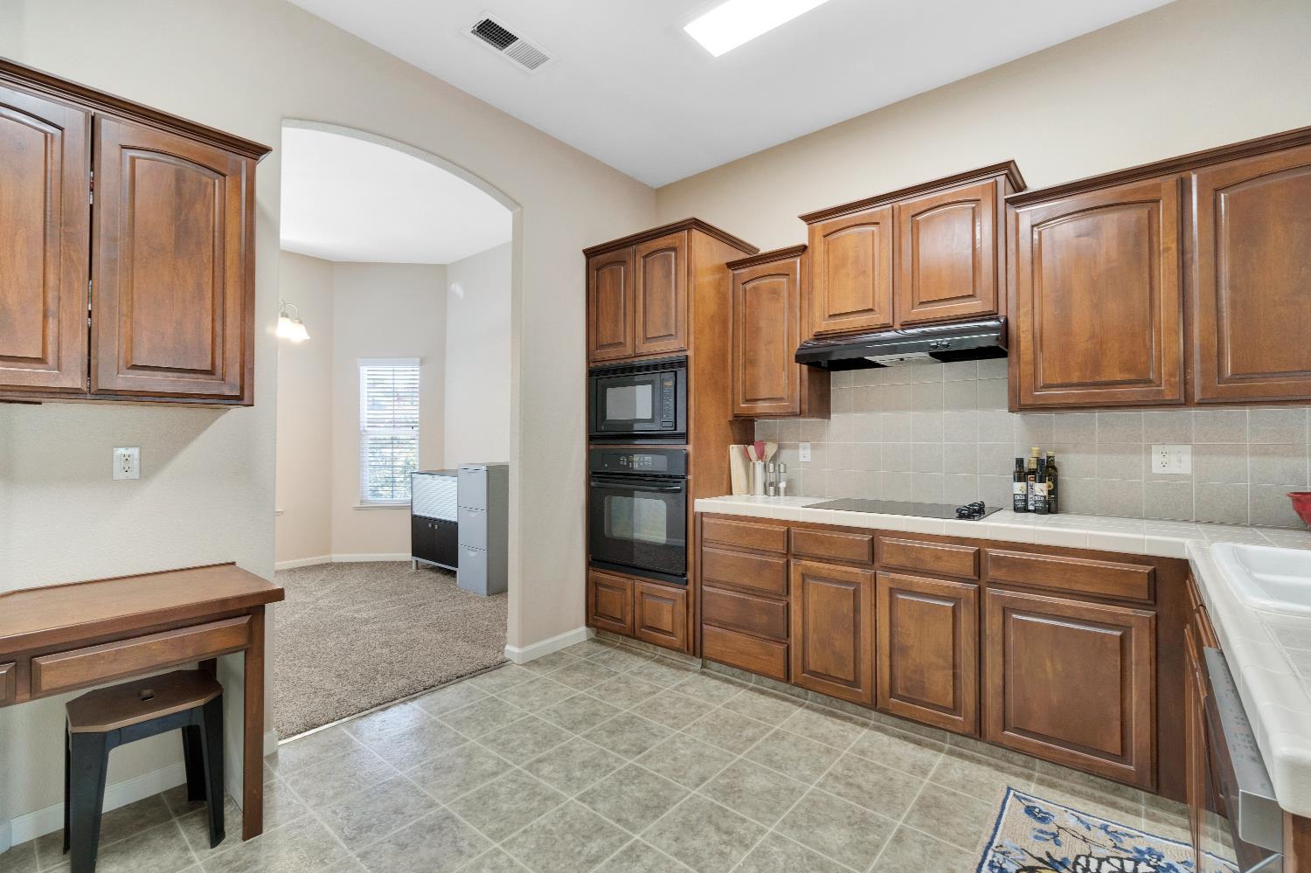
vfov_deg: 77.3
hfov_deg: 100.4
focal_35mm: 15
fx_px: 546
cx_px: 656
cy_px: 436
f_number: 8
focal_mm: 10
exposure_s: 1/10
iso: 400
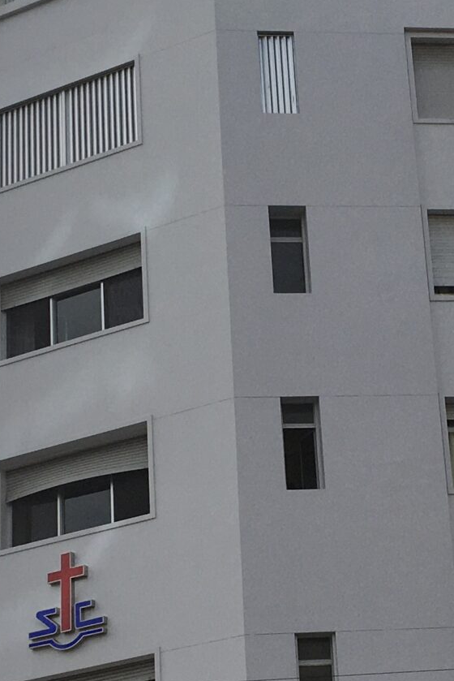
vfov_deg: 22.0
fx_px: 1739
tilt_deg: +19.4
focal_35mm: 92
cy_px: 477
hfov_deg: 14.8
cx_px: 377
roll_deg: +5.4
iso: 25
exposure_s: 1/1637
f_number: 2.2
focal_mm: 4.15
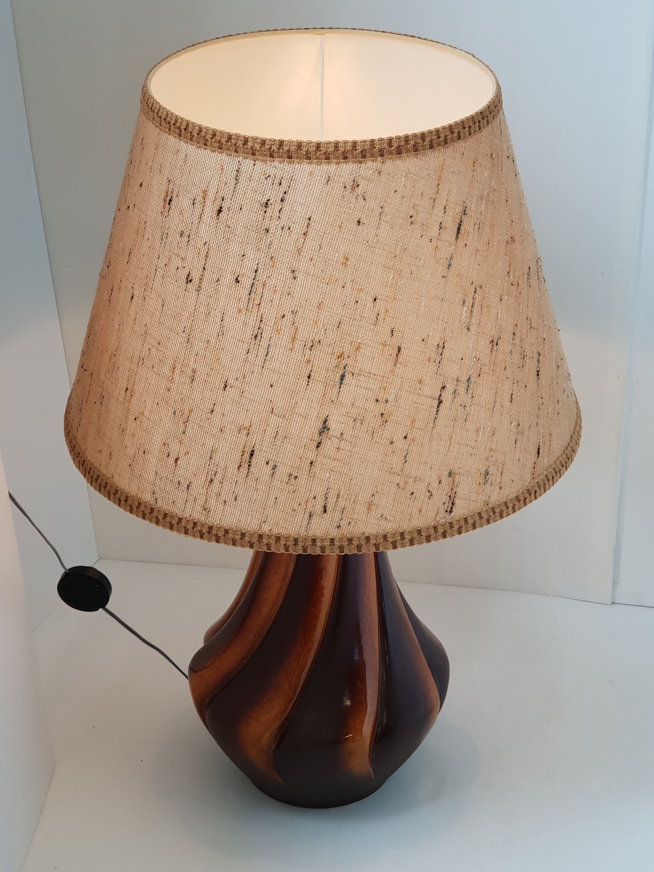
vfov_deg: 36.8
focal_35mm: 52
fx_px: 1310
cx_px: 327
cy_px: 436
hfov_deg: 28.0
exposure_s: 1/33
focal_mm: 6
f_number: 2.4
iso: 40
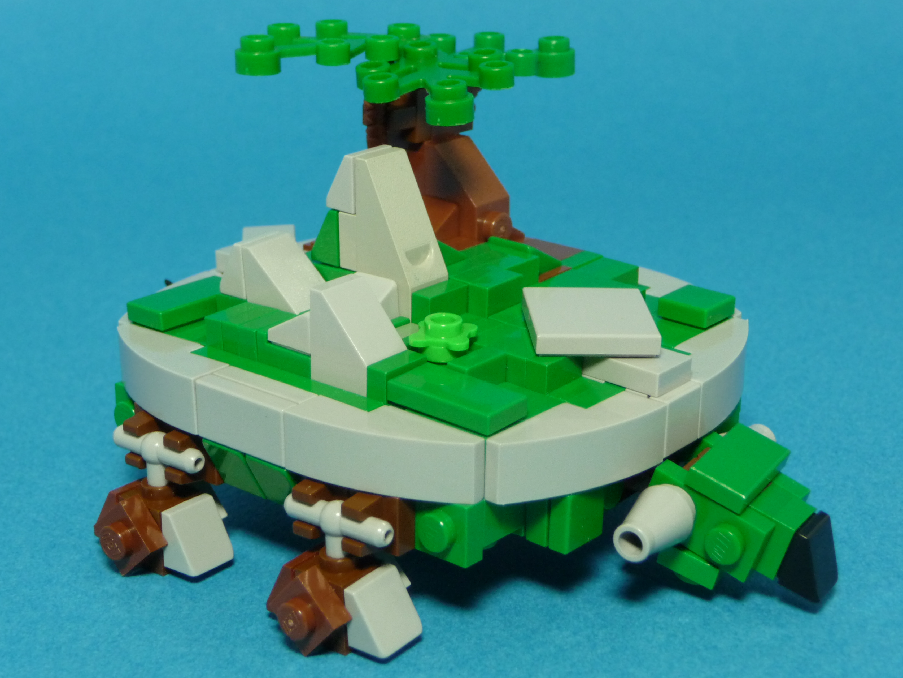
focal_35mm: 68
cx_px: 457
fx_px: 1774
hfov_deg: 28.6
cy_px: 339
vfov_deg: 21.6
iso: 250
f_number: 4.5
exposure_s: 1/40
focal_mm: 11.3
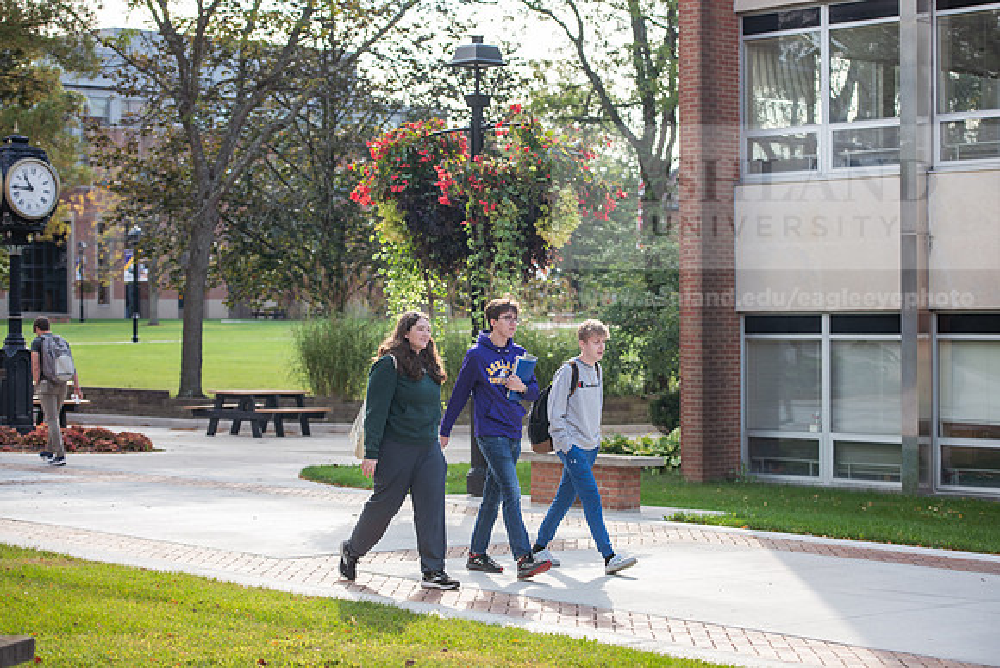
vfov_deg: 17.1
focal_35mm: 80
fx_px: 2223
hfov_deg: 25.4
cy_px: 334
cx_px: 500
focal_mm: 80
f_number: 3.2
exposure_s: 1/320
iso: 100
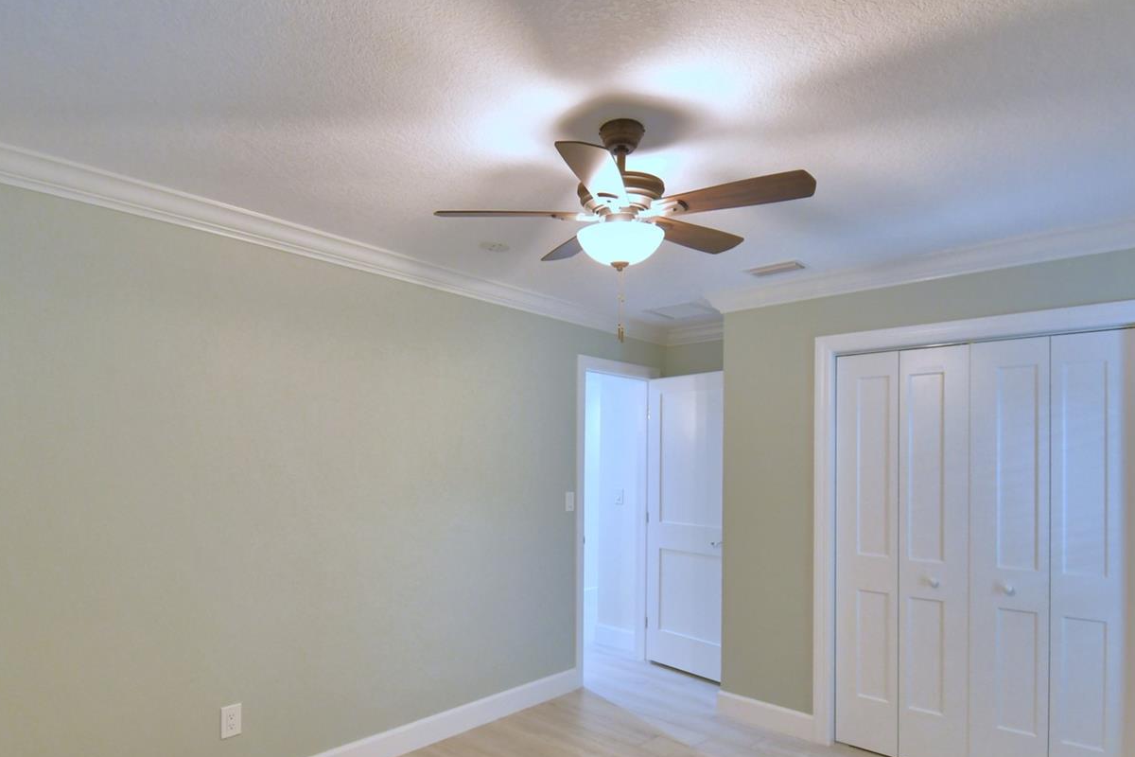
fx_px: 631
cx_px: 553
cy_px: 455
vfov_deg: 61.4
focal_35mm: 20
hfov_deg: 84.0
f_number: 4.5
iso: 500
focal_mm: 10
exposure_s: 1/30
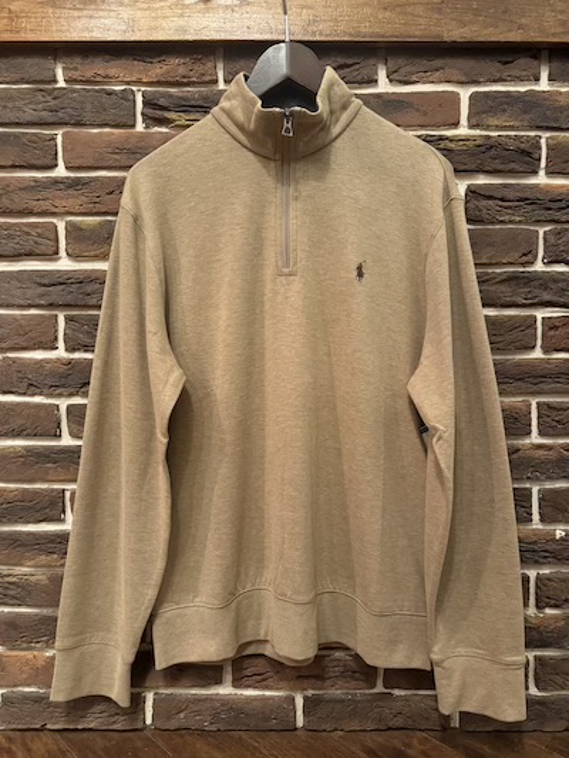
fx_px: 526
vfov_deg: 71.6
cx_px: 284
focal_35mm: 24
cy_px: 379
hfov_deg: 56.8
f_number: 1.78
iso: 640
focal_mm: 6.86
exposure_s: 1/40
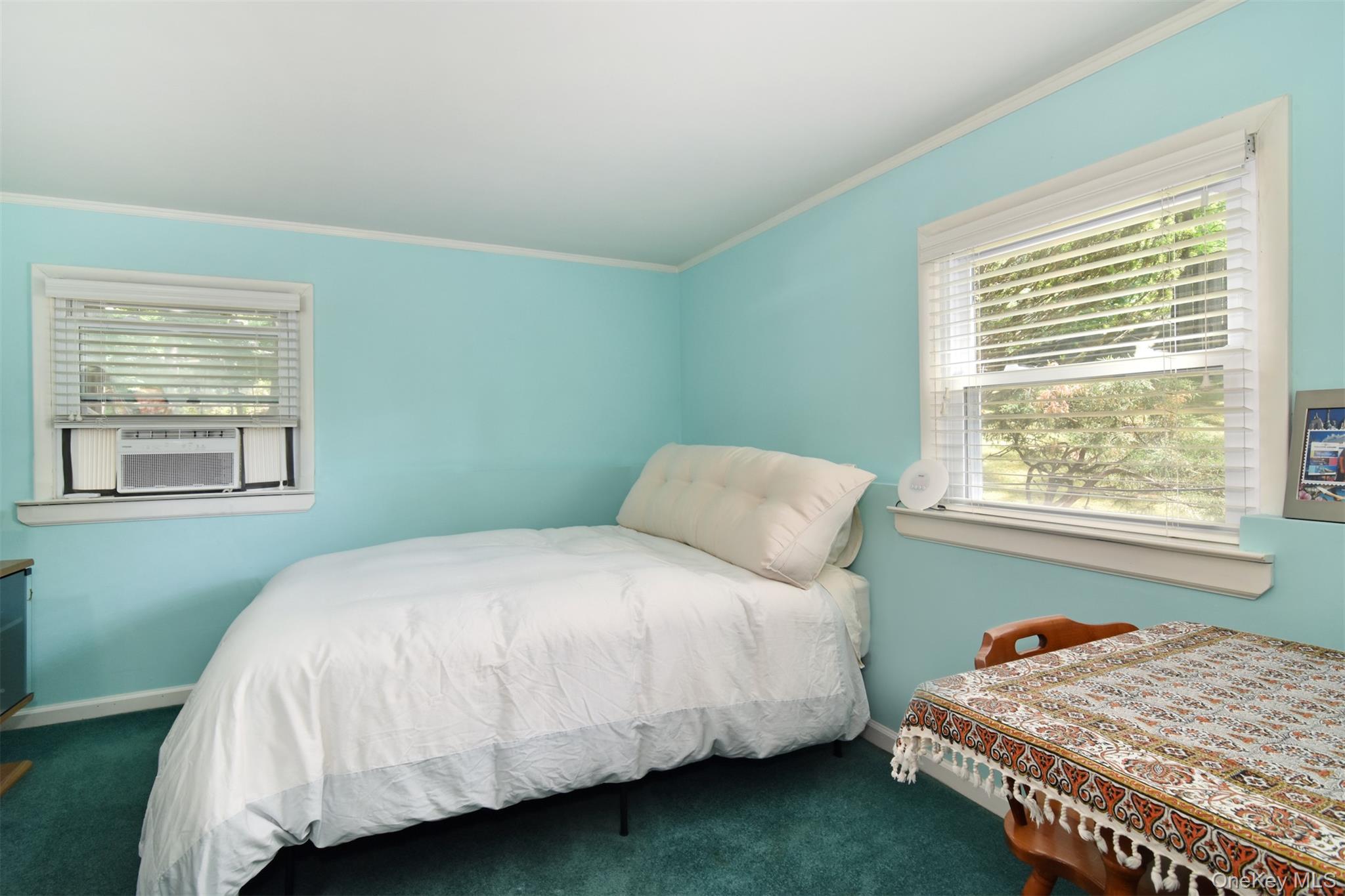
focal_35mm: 16
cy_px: 448
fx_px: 616
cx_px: 672
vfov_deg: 72.0
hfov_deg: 95.0
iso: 640
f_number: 10
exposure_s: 1/40
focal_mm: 11
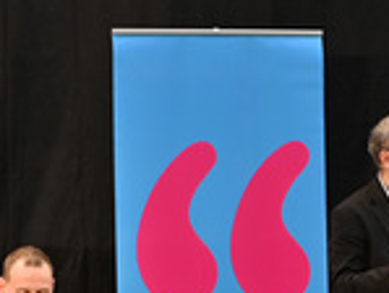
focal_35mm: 276
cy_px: 361
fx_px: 3104
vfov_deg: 5.4
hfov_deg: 7.2
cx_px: 54
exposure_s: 1/400
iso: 800
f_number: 2.8
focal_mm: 95
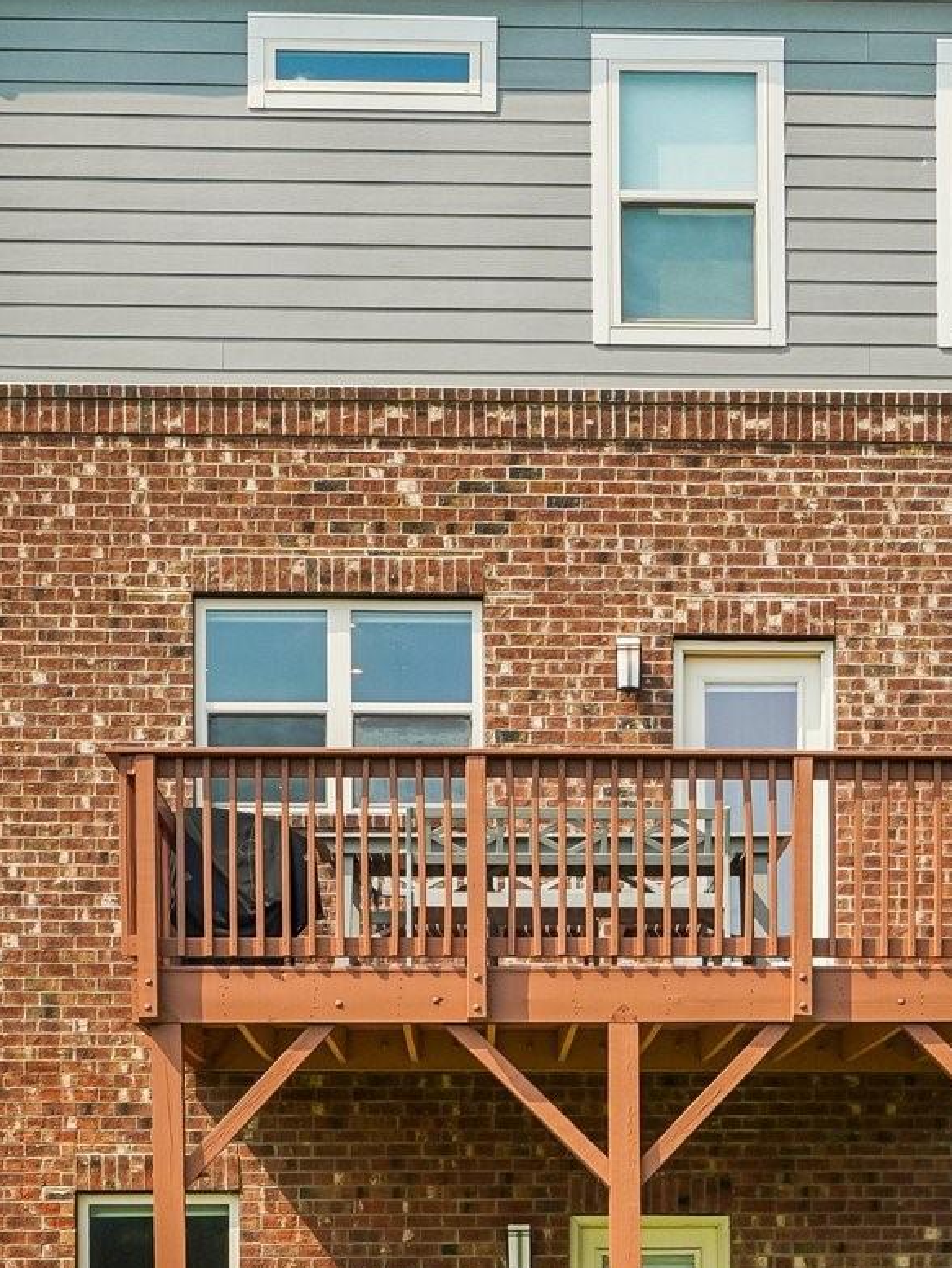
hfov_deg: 19.4
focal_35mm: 76
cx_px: 598
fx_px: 2786
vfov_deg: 25.6
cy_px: 706
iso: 100
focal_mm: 20
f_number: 8
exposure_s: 1/90
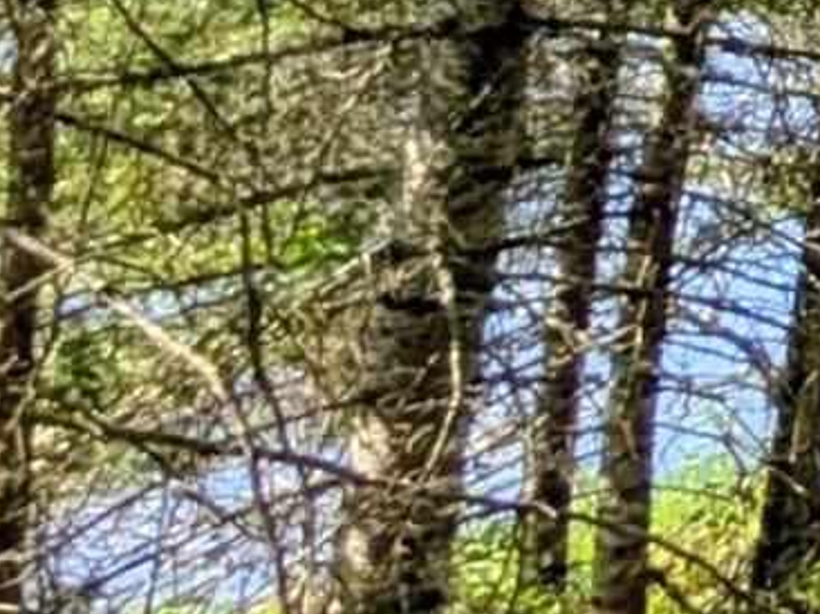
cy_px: -480
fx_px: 1989
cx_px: 2850
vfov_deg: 15.2
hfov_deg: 9.5
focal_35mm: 84
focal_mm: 2.02
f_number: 1.7
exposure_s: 1/1300
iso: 48
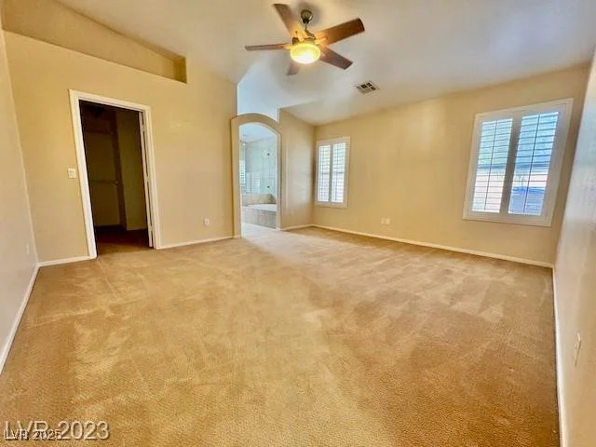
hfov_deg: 102.1
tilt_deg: -9.0
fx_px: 241
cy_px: 224
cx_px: 298
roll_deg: -0.9
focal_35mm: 14
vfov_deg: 85.7
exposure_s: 1/60
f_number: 2.2
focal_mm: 2.22
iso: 400
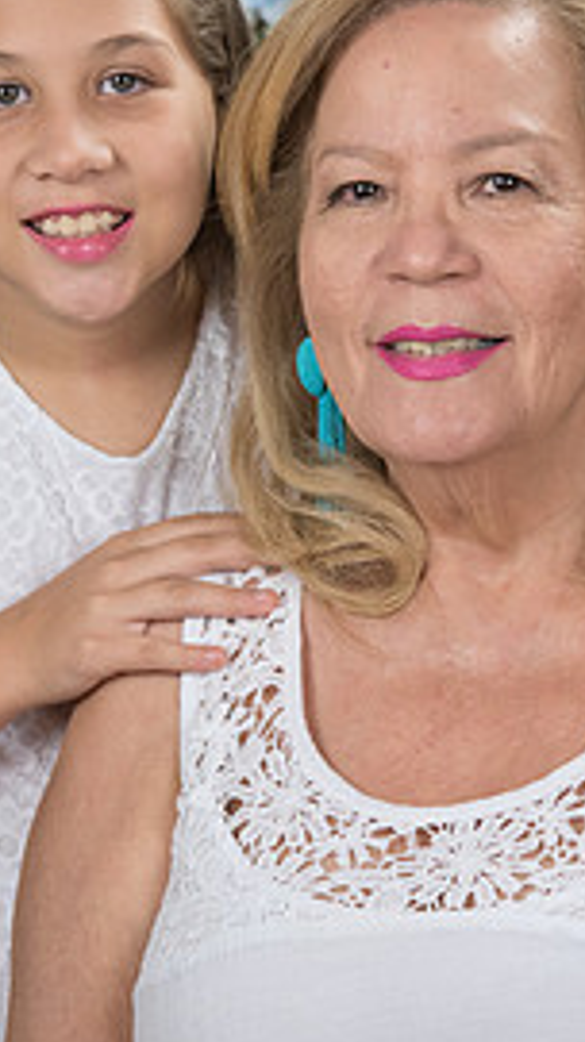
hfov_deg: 6.3
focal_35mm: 193
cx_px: 269
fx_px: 5334
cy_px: 383
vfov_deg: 11.2
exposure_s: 1/125
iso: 1250
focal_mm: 86
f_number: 5
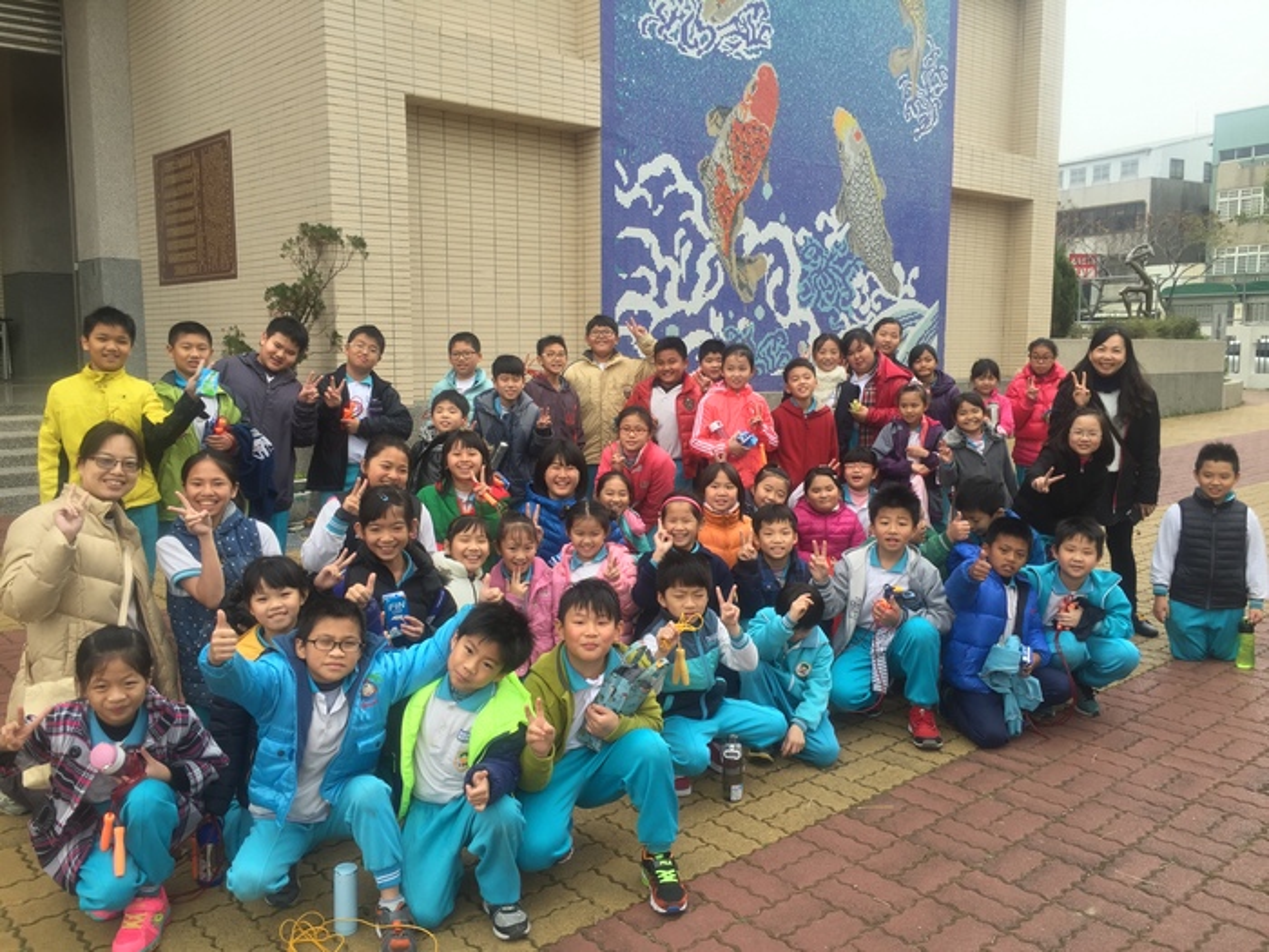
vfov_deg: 48.2
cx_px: 634
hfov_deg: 61.7
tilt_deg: -6.8
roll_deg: -1.0
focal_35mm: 29
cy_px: 476
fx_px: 1063
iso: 32
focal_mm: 4.15
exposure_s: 1/120
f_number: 2.2
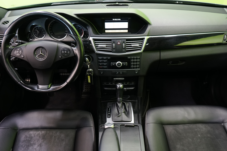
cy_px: 76
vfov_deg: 45.0
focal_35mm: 29
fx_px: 183
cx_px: 114
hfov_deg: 63.7
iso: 1250
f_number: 4
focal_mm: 29
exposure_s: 1/20
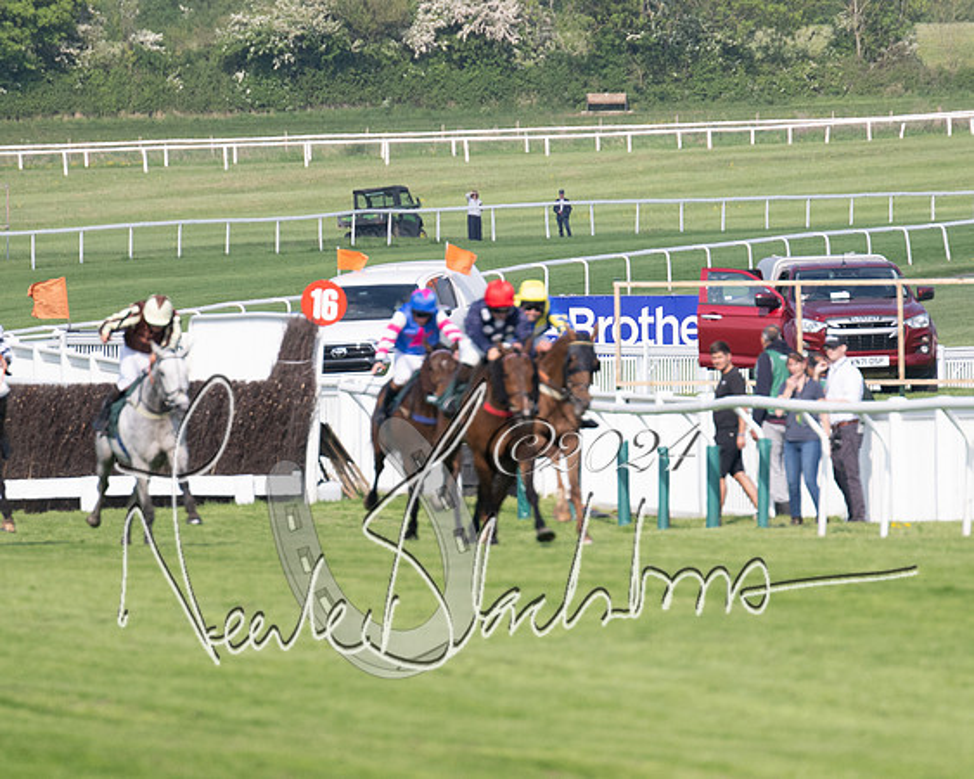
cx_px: 519
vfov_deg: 2.4
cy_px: 377
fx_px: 18275
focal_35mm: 634
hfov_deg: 3.1
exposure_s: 1/3200
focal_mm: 270
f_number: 4
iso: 400
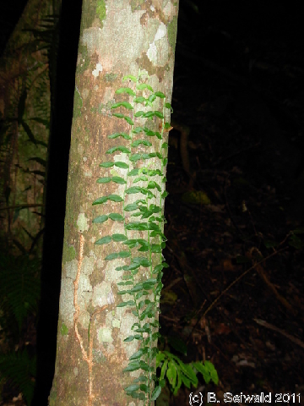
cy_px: 203
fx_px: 749
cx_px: 152
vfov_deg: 30.3
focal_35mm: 64
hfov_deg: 22.9
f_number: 3.4
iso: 79
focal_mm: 10.5
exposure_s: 1/45.2
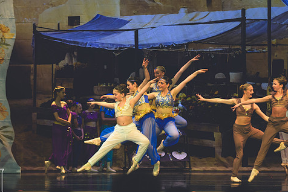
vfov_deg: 6.3
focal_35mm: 219
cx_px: 114
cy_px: 112
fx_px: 1753
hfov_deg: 9.4
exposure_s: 1/500
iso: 1000
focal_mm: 120
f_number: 2.8
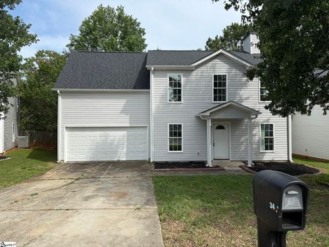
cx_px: 164
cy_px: 124
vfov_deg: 56.8
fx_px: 228
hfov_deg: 71.6
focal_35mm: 24
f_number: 1.78
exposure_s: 1/3145
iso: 80
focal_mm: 6.76
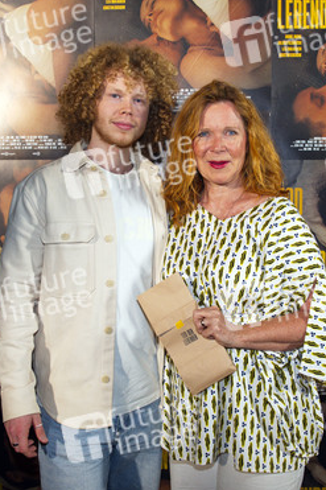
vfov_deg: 65.5
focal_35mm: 28
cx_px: 168
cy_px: 234
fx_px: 381
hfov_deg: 46.4
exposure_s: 1/160
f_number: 4.5
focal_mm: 26
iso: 1250
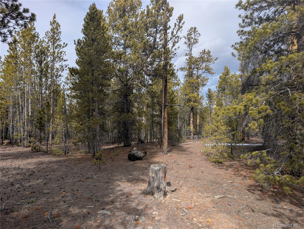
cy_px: 114
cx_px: 152
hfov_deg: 71.5
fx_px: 211
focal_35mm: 24
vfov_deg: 56.9
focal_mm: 6.9
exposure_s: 1/1232
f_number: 1.68
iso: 21
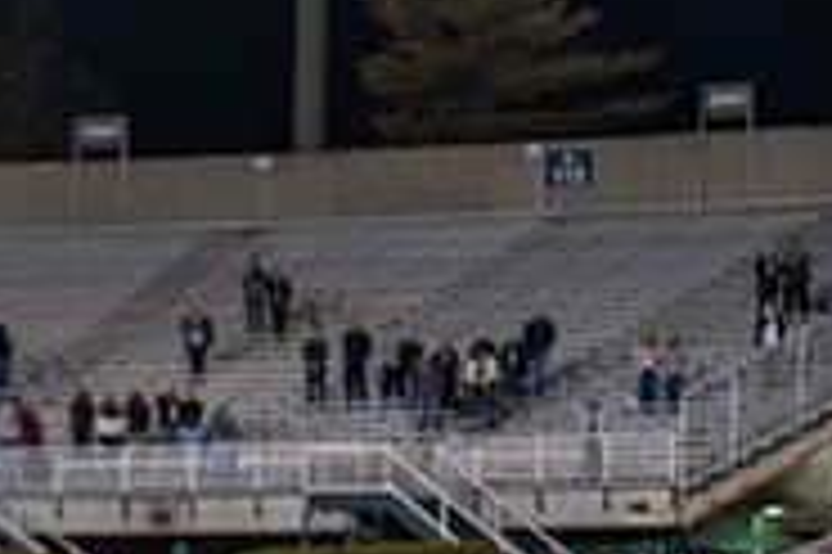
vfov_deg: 6.2
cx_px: -360
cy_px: 836
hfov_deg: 9.2
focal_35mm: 220
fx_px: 5080
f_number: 3.2
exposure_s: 1/500
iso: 1250
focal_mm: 70
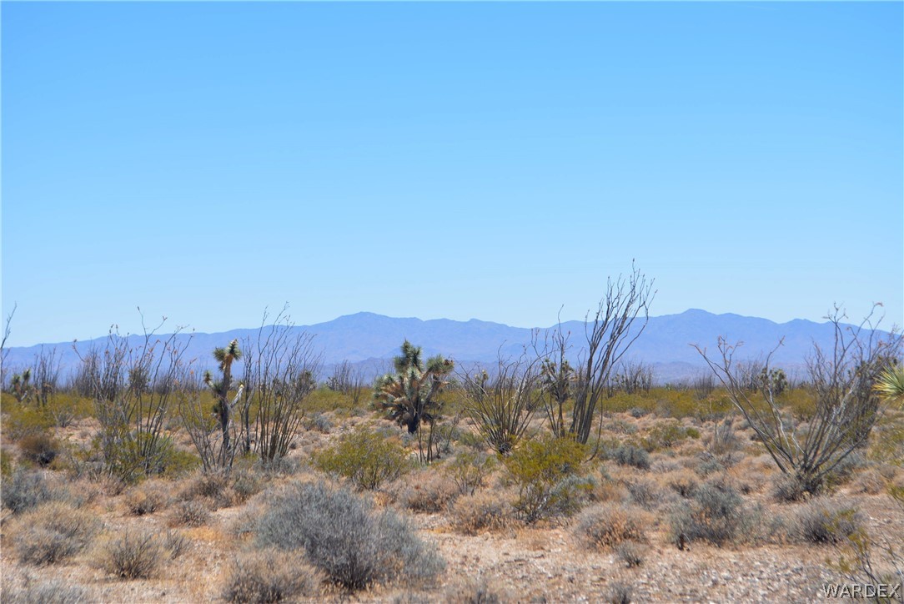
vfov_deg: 17.5
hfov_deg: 26.0
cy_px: 302
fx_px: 1960
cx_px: 452
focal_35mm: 78
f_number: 8
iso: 100
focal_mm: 52
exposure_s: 1/200
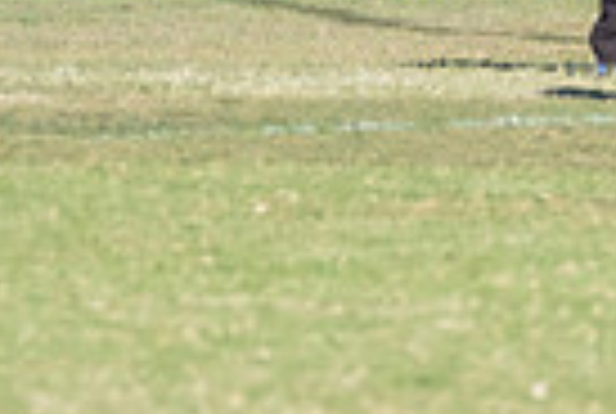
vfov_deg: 0.8
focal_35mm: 1678
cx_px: 459
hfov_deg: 1.2
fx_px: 28775
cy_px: -421
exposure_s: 1/1600
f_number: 5.6
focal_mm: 260
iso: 800
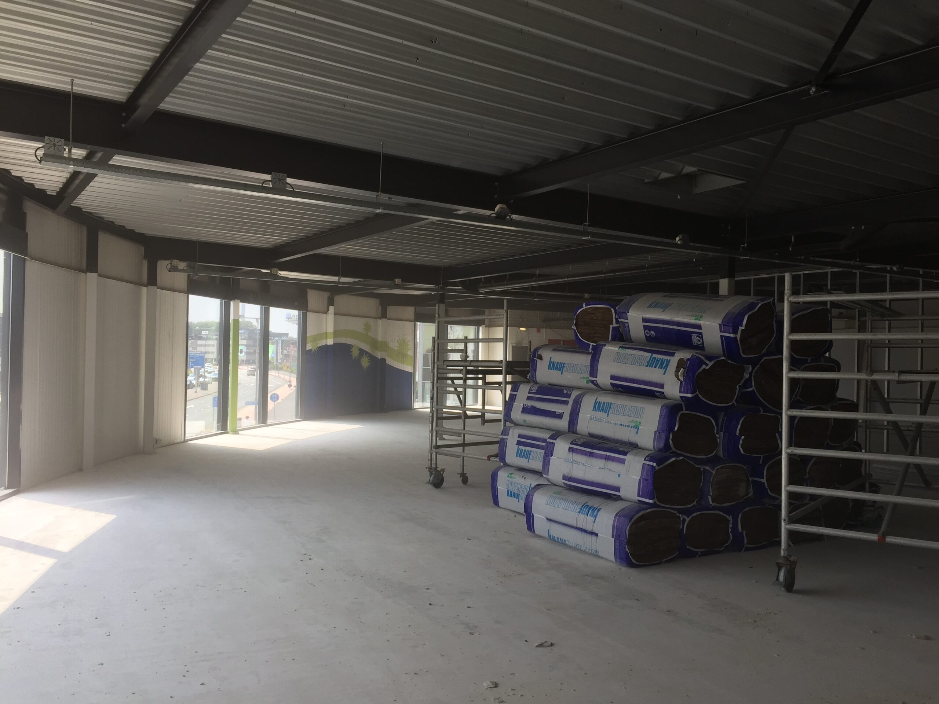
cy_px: 352
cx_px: 470
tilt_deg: +0.9
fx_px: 787
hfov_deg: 61.7
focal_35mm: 29
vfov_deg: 48.2
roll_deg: -0.8
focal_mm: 4.15
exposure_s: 1/501
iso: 32
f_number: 2.2
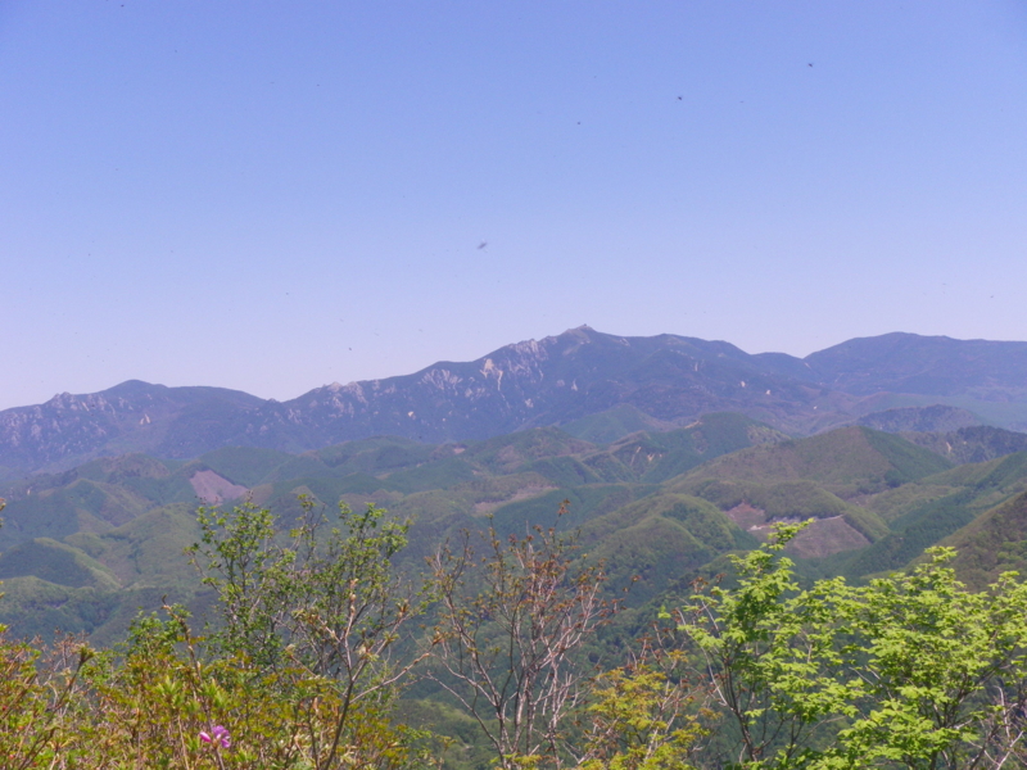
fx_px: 1691
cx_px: 514
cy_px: 385
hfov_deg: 33.8
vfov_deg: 25.7
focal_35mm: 57
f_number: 6.8
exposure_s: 1/200
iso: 64
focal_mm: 10.2
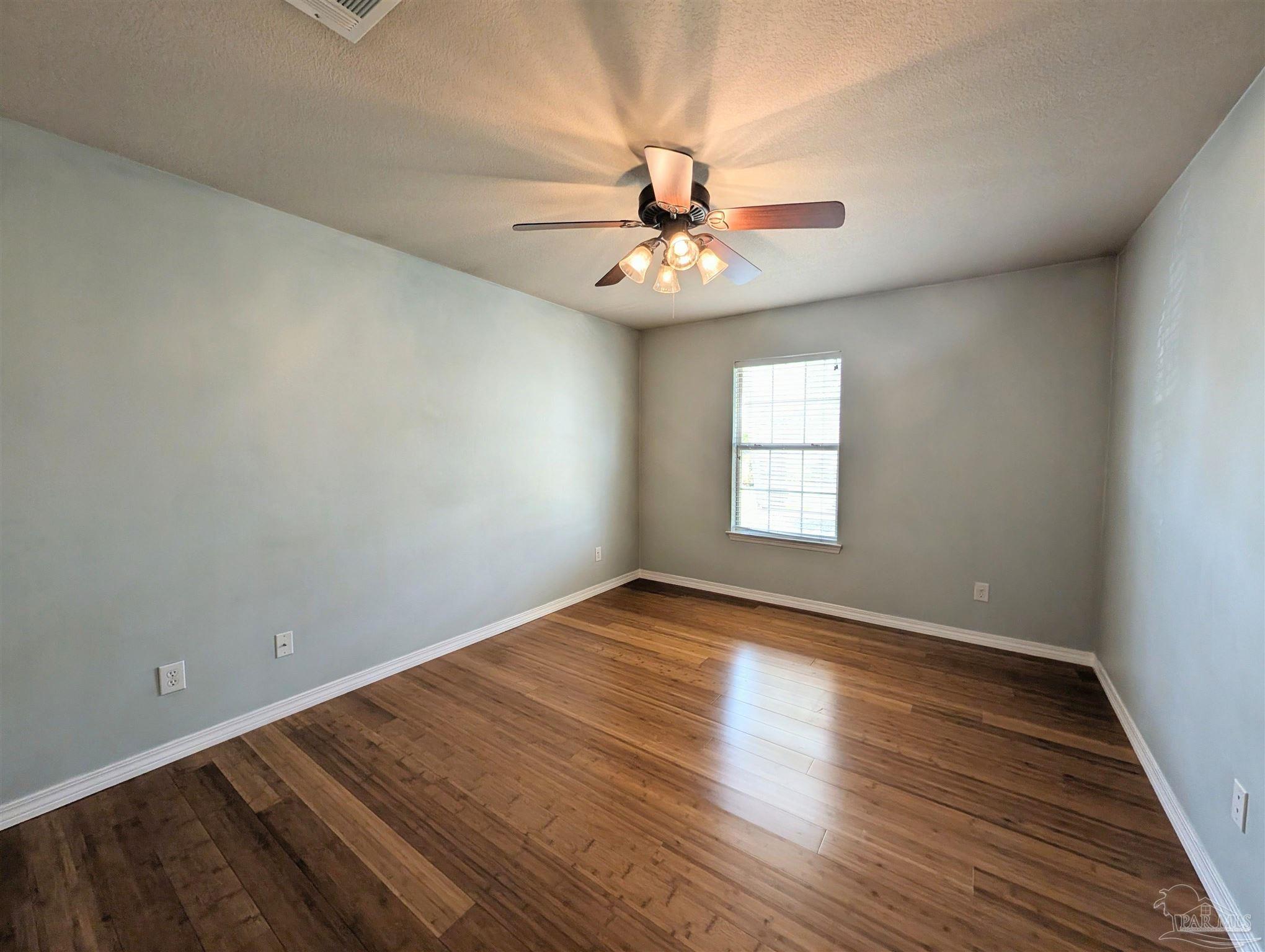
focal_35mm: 12
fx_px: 439
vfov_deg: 94.6
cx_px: 632
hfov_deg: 110.5
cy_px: 476
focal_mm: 2.02
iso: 79
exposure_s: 1/125
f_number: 1.7
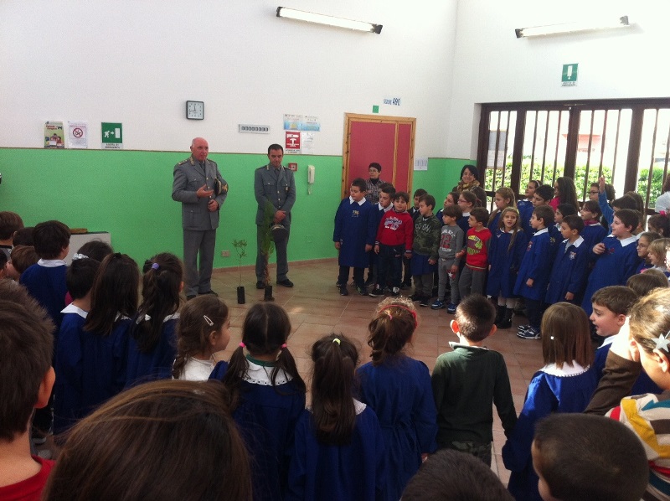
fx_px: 677
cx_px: 335
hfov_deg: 52.7
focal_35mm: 35
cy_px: 250
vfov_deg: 40.6
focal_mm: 3.85
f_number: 2.8
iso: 100
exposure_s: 1/120
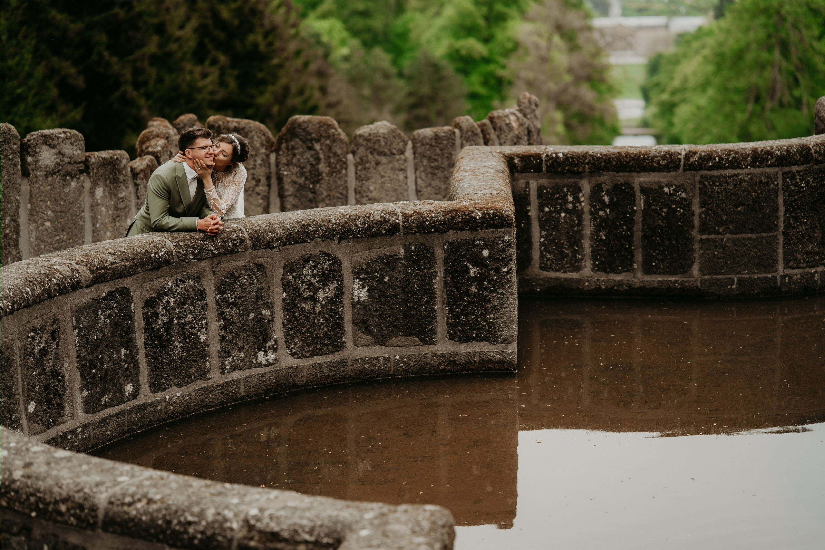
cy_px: 275
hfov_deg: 23.9
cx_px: 412
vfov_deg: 16.1
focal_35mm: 85
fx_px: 1948
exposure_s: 1/1600
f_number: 1.8
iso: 200
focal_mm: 85
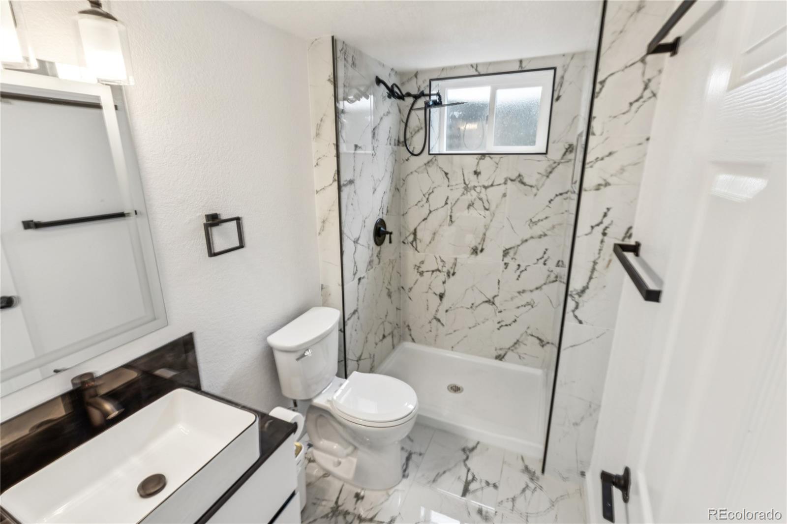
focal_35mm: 16
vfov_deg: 73.0
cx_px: 394
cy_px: 262
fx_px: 354
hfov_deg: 96.0
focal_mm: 16.2
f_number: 22
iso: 125
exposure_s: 1/1.67
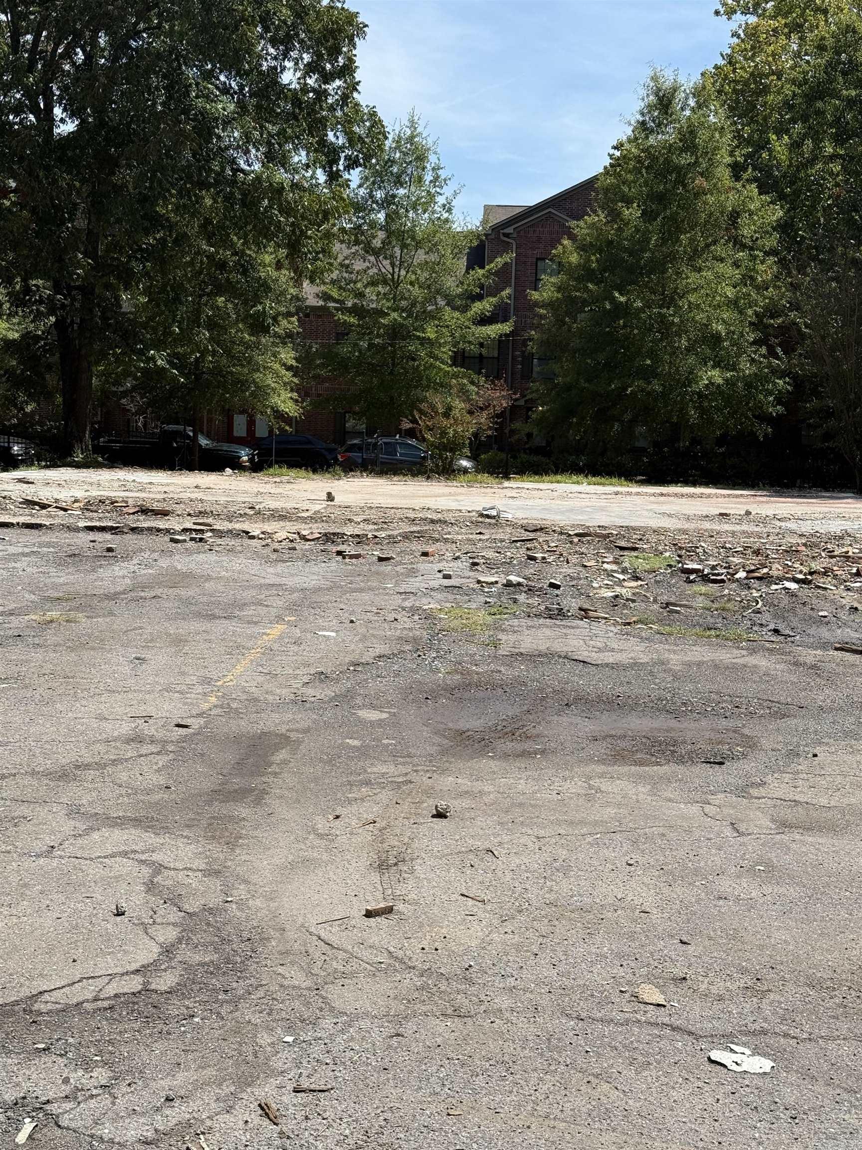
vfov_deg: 39.7
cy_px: 575
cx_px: 431
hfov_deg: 30.3
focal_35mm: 48
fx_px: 1594
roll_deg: -2.3
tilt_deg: -5.1
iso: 64
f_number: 1.78
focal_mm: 6.76
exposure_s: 1/4329
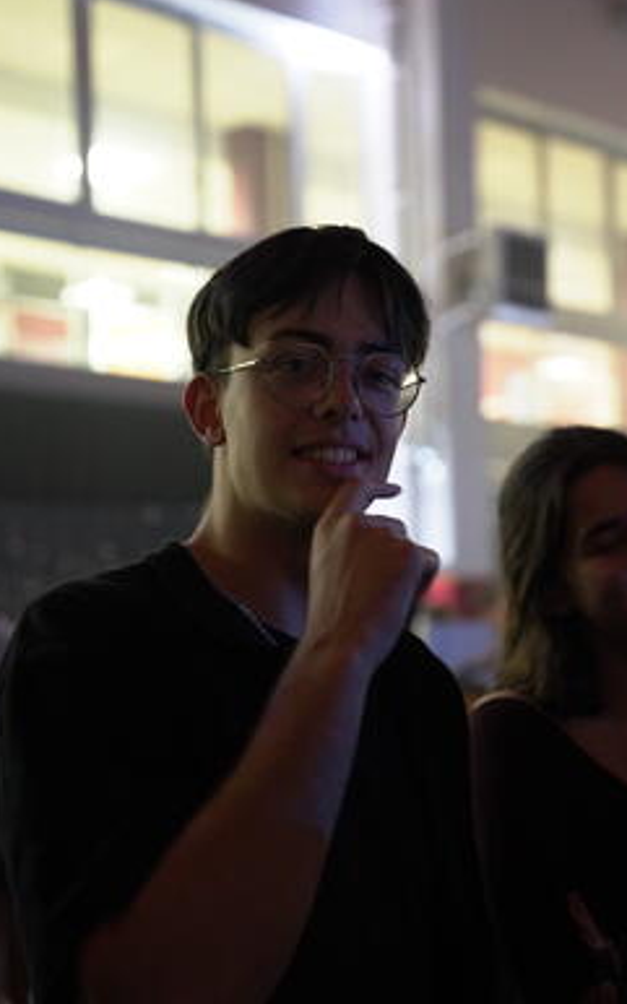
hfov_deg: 22.6
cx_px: 332
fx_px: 1568
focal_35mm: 57
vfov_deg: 35.5
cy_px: 486
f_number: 2.8
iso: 5000
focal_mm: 54.3
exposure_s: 1/80
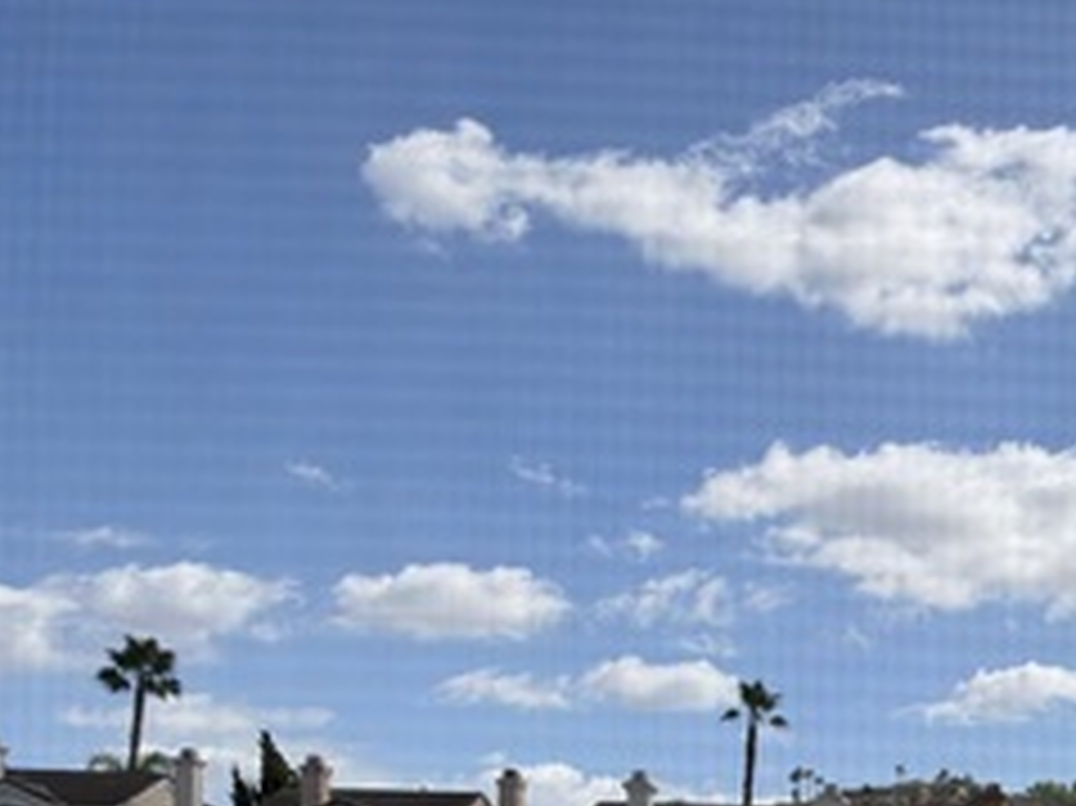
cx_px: 1461
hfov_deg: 24.6
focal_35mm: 67
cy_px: 1040
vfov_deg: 20.1
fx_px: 2082
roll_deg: -1.0
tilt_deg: +1.7
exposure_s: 1/4878
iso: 64
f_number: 1.77
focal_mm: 6.93
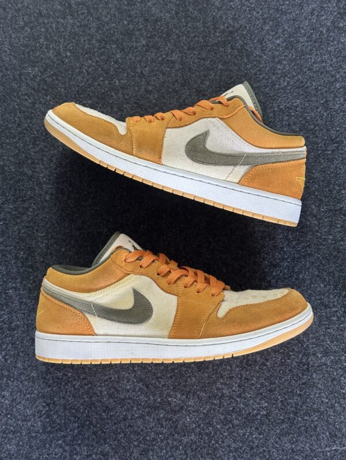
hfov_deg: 30.3
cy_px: 230
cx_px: 173
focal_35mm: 48
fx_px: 639
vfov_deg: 39.6
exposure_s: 1/50
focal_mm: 6.86
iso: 200
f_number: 1.78
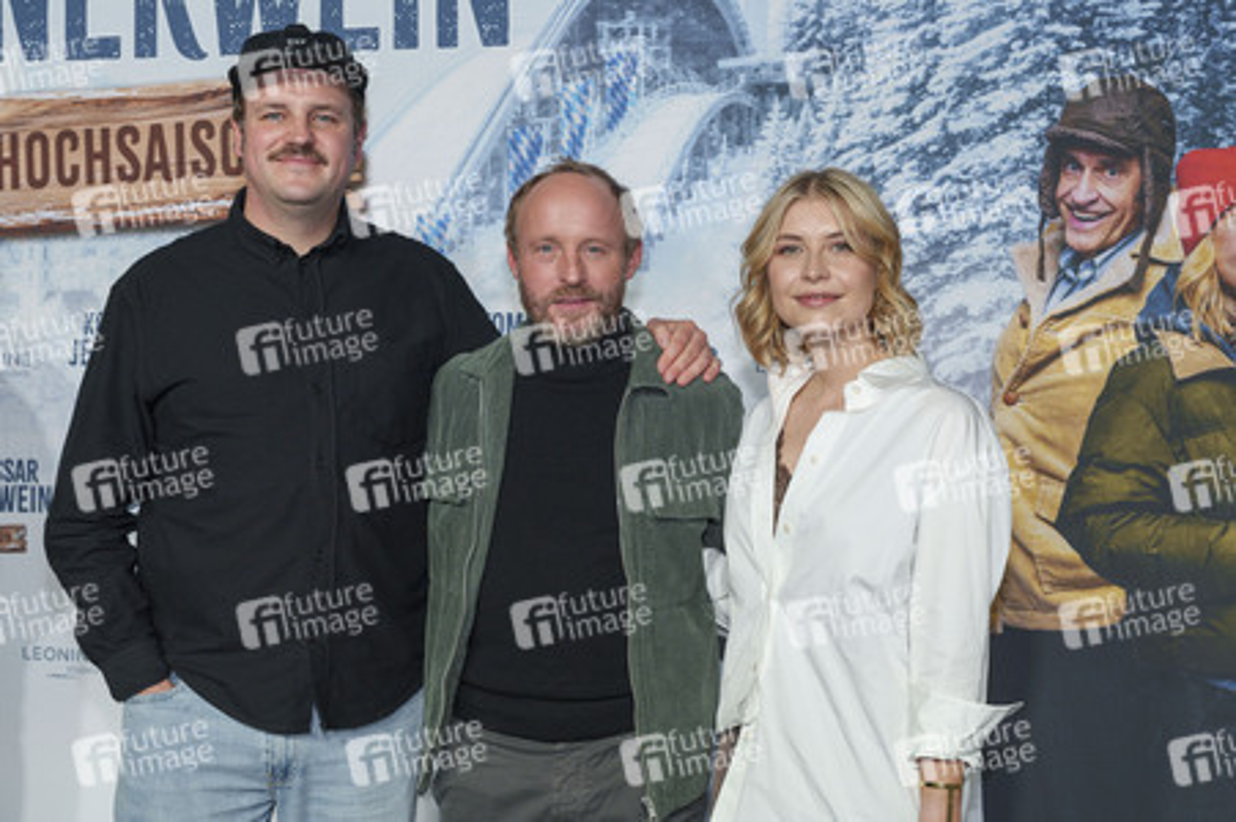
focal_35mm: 45
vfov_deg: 29.8
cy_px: 411
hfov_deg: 43.6
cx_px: 618
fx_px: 1544
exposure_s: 1/160
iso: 800
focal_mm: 45
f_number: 5.6
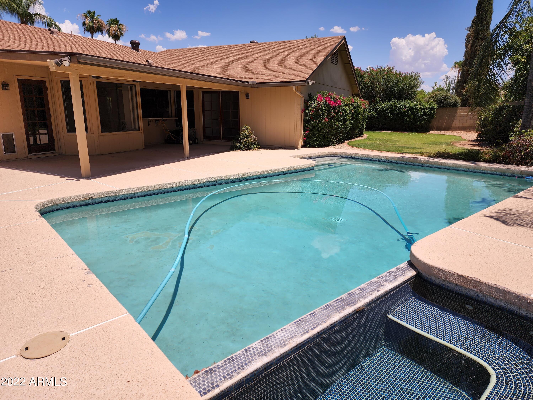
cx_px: 266
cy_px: 200
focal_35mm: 23
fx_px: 354
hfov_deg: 73.9
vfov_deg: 58.9
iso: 12
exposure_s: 1/1695
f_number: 1.8
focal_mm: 6.4
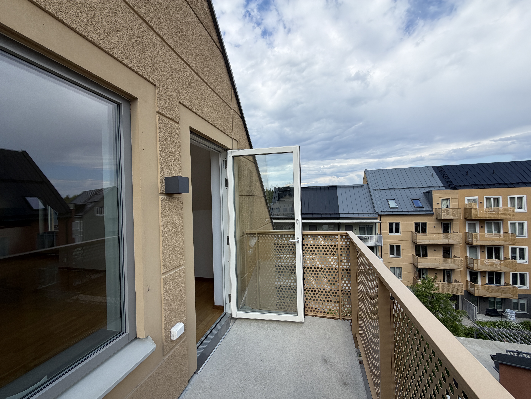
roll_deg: +1.8
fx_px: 215
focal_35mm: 14
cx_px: 266
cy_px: 200
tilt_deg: -0.6
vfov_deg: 85.7
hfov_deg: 102.1
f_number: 2.2
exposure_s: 1/770
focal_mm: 2.22
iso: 25
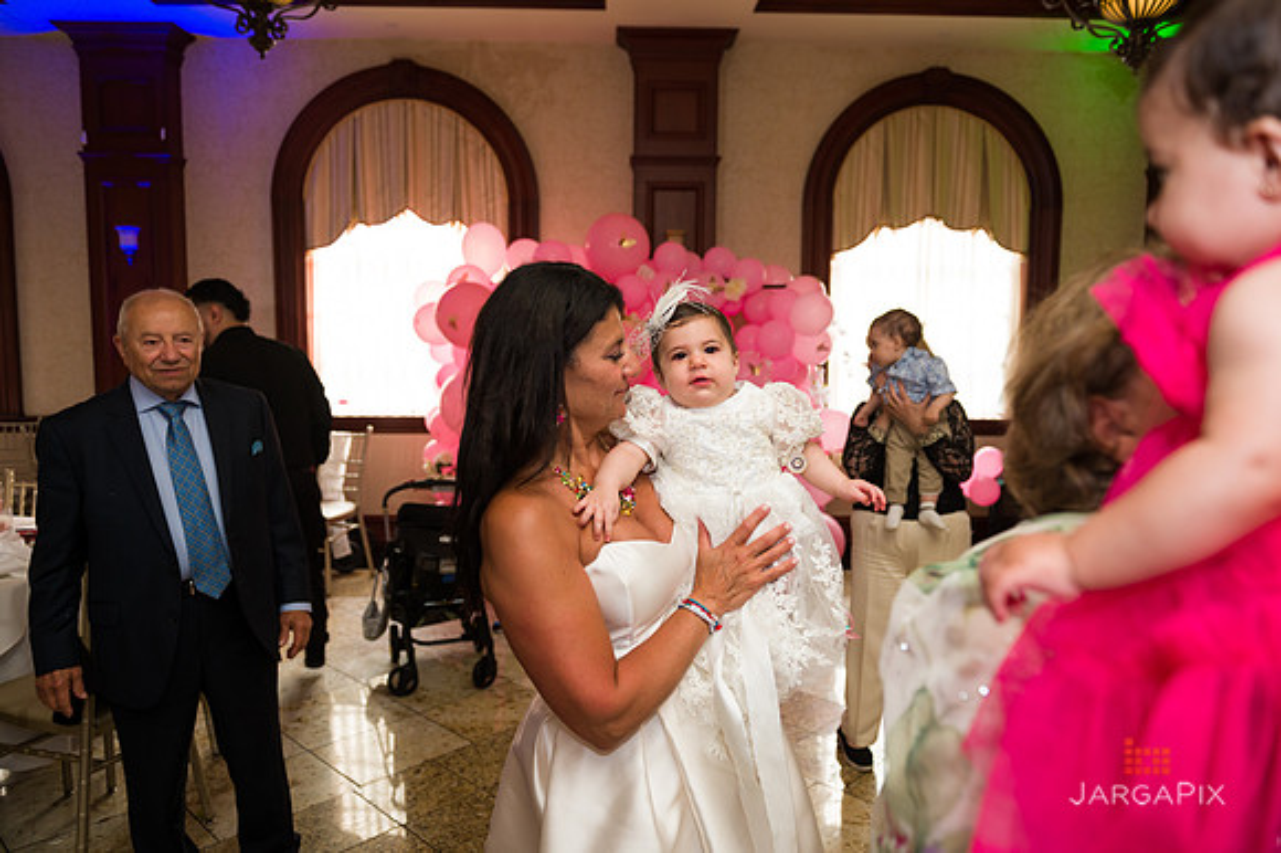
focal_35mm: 26
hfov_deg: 69.4
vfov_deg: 49.5
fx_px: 925
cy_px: 426
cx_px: 640
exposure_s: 1/125
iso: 1250
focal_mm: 26
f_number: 4
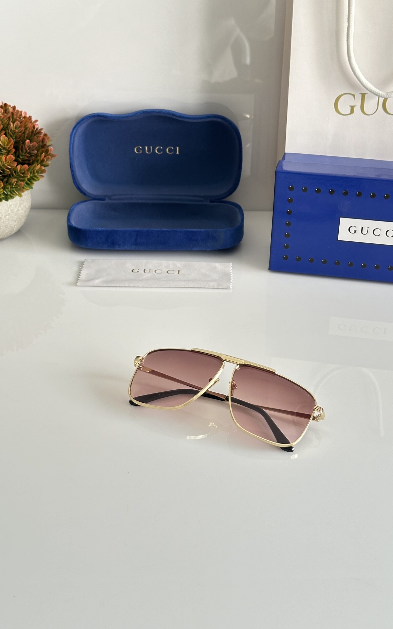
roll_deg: -1.2
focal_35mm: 51
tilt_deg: -31.8
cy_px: 315
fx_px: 874
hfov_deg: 25.3
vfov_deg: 39.6
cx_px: 206
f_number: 1.78
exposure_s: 1/60
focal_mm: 6.86
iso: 100
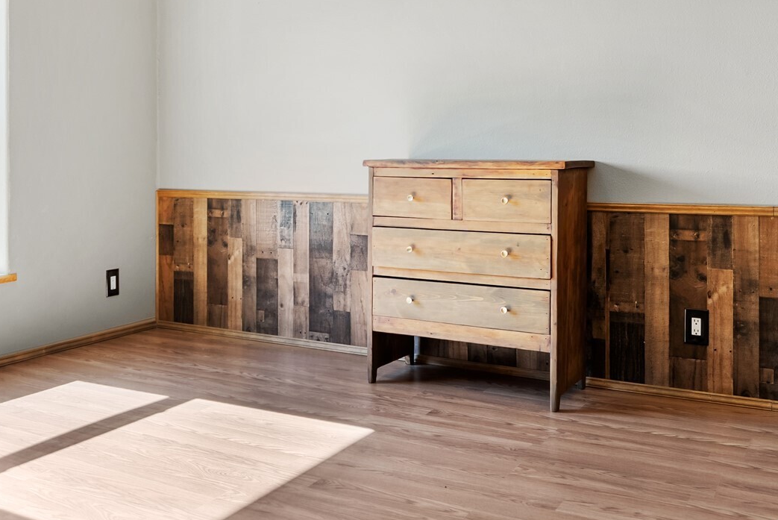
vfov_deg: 33.7
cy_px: 138
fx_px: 843
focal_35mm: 39
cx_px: 324
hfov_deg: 49.3
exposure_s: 1/50
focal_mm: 24
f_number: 2.8
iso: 160
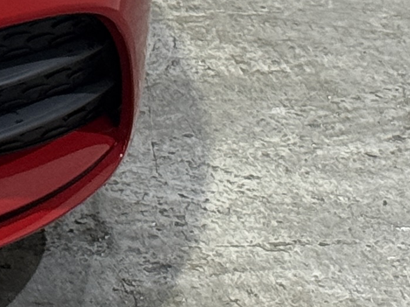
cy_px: -365
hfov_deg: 6.8
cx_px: -570
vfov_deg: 5.3
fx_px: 3270
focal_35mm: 276
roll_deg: -0.2
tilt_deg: -12.4
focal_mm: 6.76
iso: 160
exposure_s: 1/60
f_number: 1.78
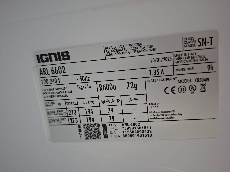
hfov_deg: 73.9
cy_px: 86
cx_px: 115
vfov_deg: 58.9
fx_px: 153
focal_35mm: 23
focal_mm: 5.54
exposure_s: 1/25
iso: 400
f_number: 1.8
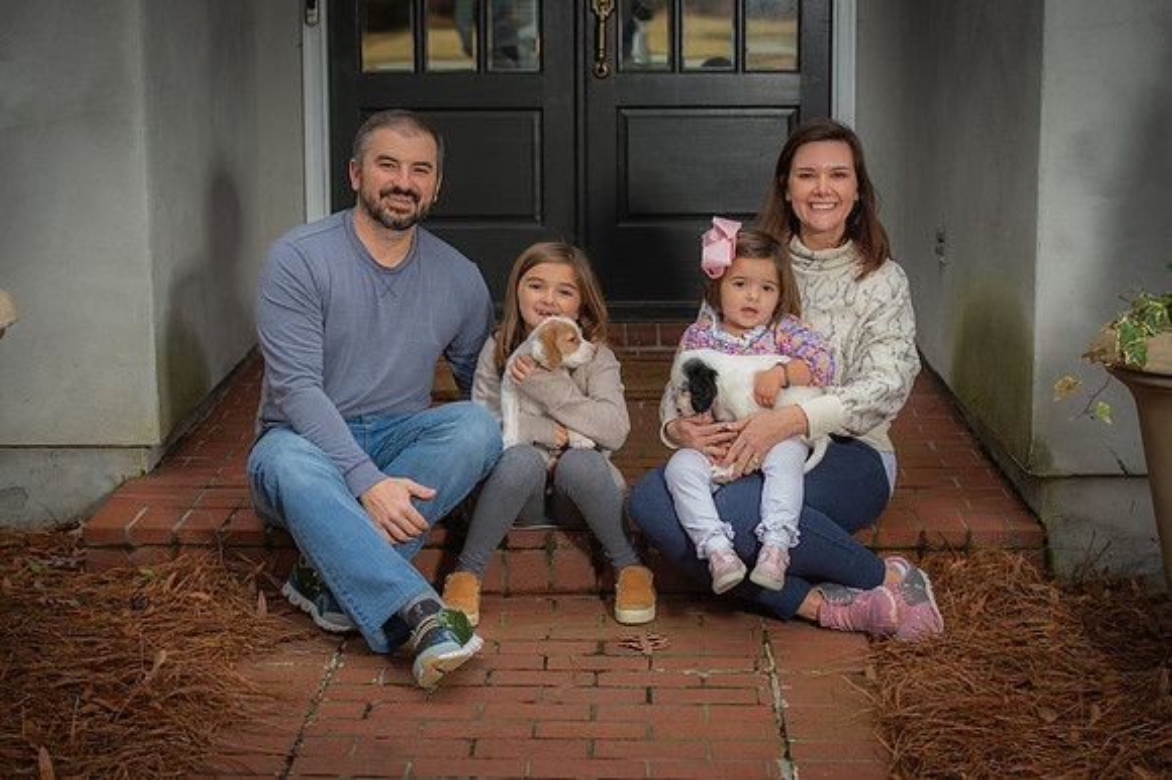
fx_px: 2278
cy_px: 390
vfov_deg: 19.4
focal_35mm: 70
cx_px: 586
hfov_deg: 28.9
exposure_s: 1/250
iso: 200
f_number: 5
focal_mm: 70
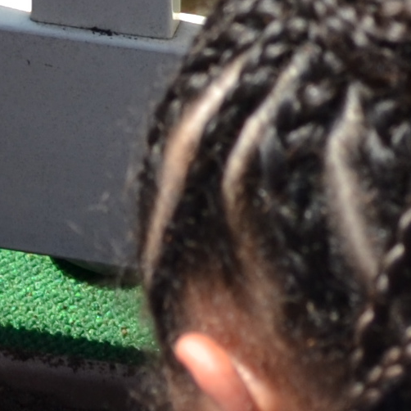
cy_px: -529
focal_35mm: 234
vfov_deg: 7.1
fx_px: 3143
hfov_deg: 7.5
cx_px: 64
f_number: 5.6
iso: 100
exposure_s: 1/250
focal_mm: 20
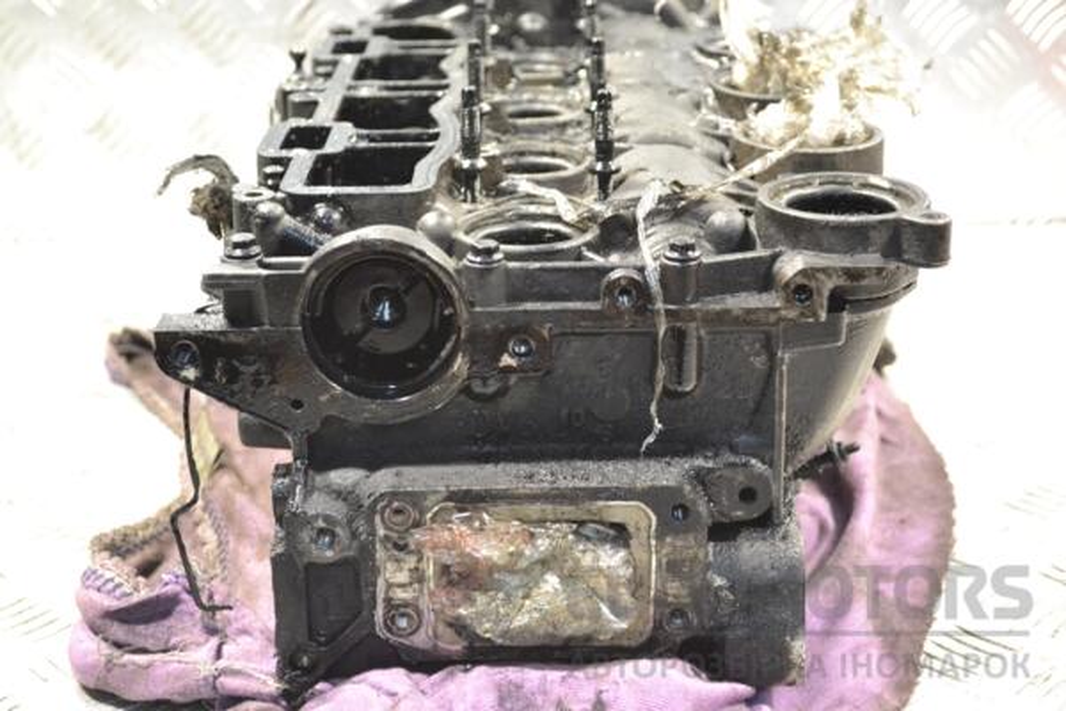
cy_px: 356
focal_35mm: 60
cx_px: 533
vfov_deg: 22.6
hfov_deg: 33.4
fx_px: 1777
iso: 3200
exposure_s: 1/80
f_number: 5.3
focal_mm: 40
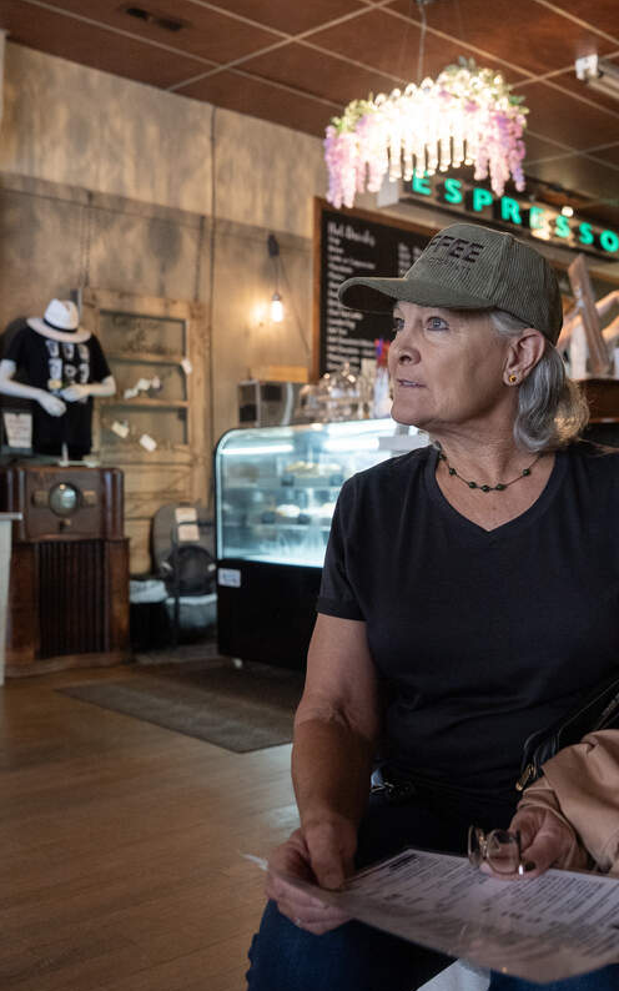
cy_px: 499
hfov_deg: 33.6
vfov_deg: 52.8
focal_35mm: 37
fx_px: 999
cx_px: 479
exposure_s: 1/80
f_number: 3.2
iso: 1000
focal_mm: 24
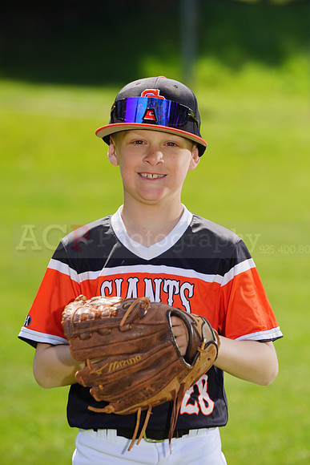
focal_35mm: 274
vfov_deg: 7.5
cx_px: 155
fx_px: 3537
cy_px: 232
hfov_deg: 5.0
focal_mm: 274
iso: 100
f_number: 8
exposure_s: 1/250
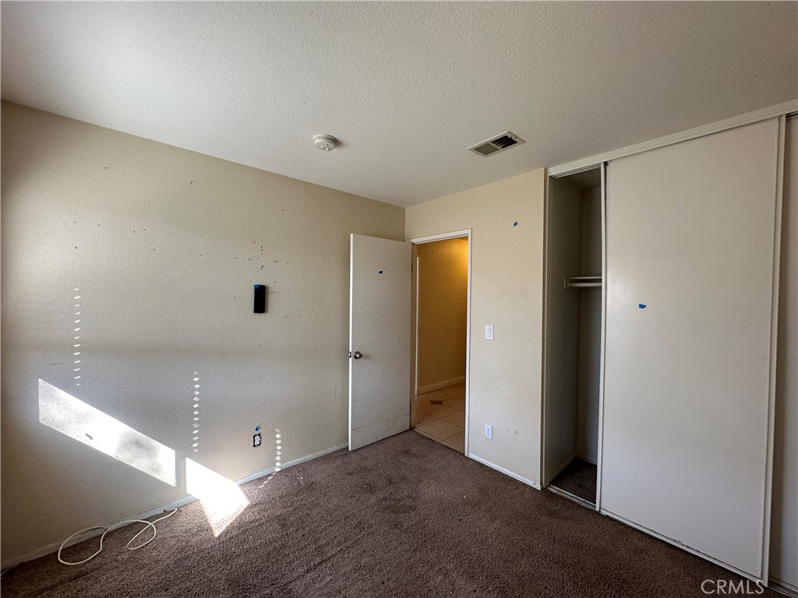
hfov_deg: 102.1
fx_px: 323
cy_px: 299
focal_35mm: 14
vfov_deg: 85.7
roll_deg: -1.9
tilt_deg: +1.4
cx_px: 399
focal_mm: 2.22
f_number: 2.2
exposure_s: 1/99
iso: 80
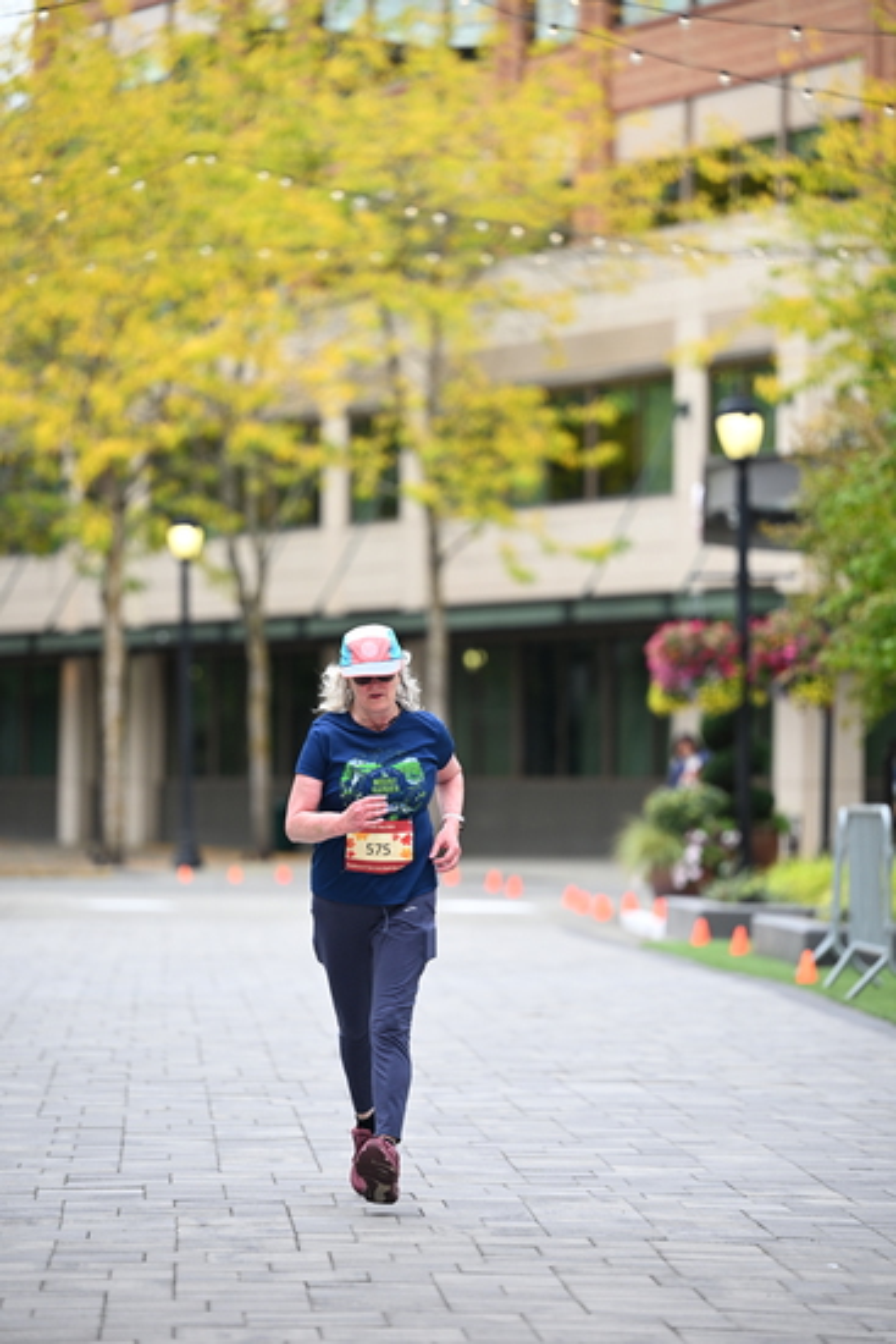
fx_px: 5969
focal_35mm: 160
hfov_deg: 8.6
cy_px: 672
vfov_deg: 12.8
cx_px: 448
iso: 640
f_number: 2.8
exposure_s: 1/1250
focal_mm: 160
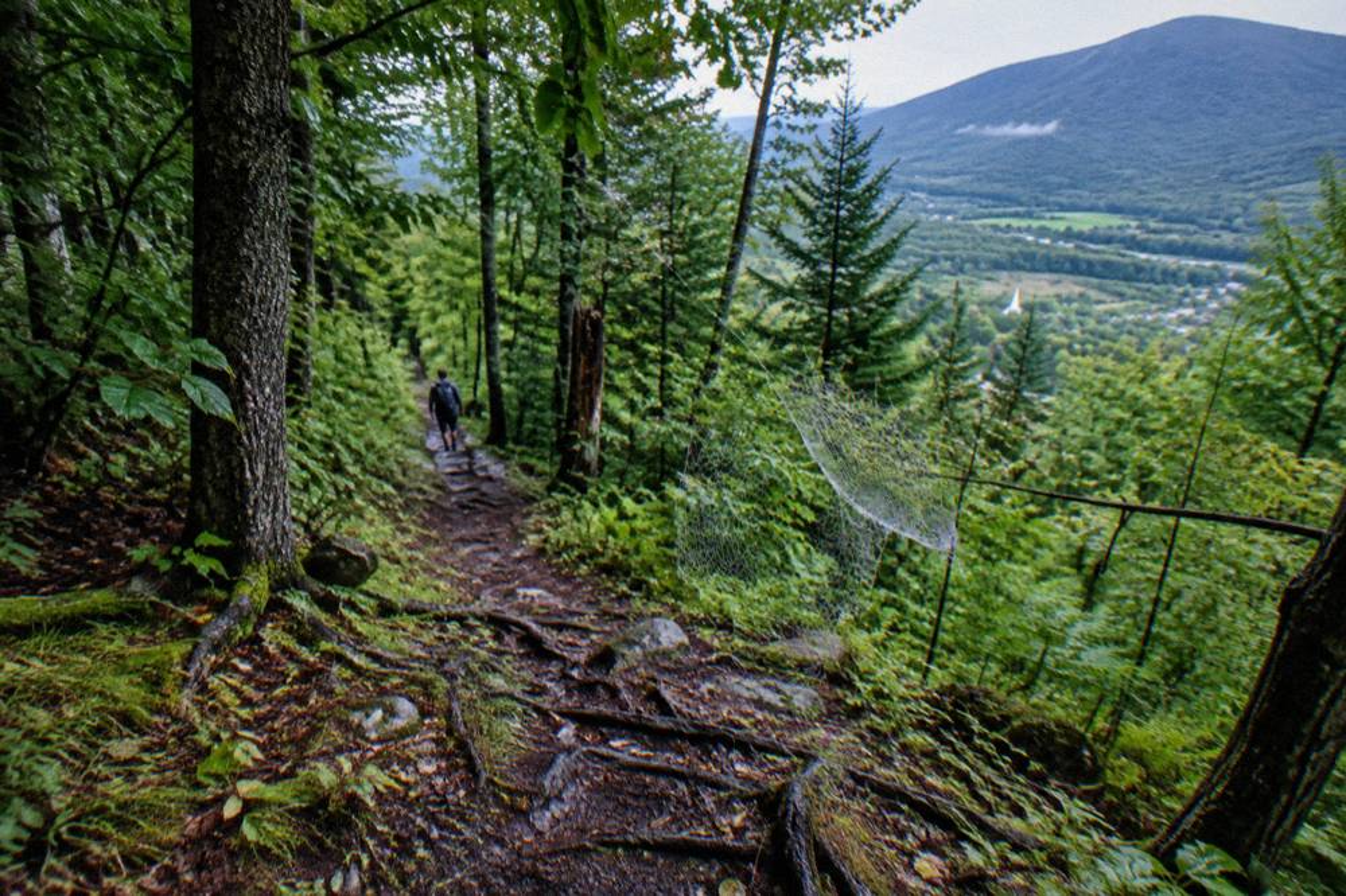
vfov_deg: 33.4
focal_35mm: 40
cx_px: 673
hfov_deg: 48.5
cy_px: 448
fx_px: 1495
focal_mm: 40
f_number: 11
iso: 320
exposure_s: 1/80
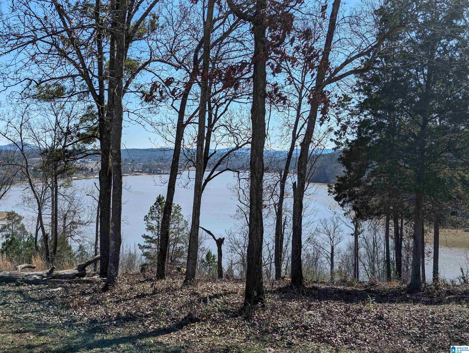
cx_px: 234
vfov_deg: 30.3
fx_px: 651
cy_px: 176
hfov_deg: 39.6
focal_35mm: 48
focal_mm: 6.81
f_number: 1.85
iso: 46
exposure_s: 1/2817
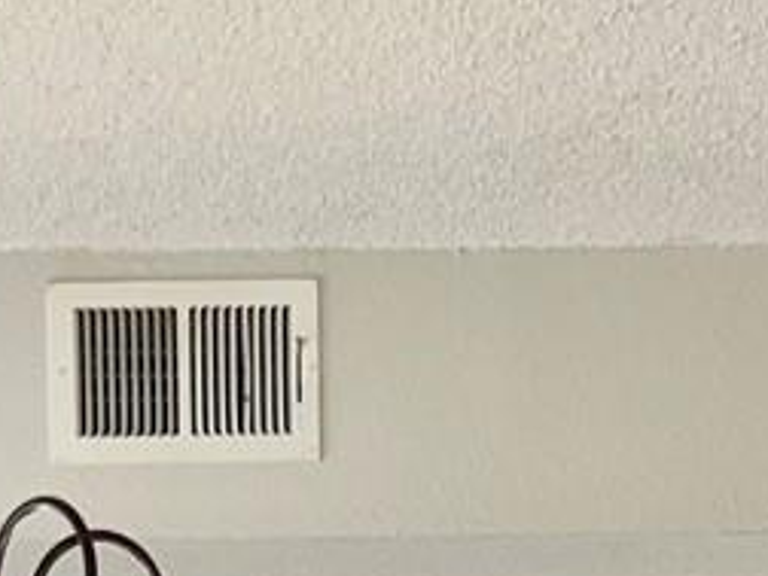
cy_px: 1475
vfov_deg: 8.1
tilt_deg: -6.6
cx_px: 152
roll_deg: +1.0
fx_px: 3661
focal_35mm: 165
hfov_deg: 11.9
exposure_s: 1/120
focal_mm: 5.7
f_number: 1.5
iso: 40
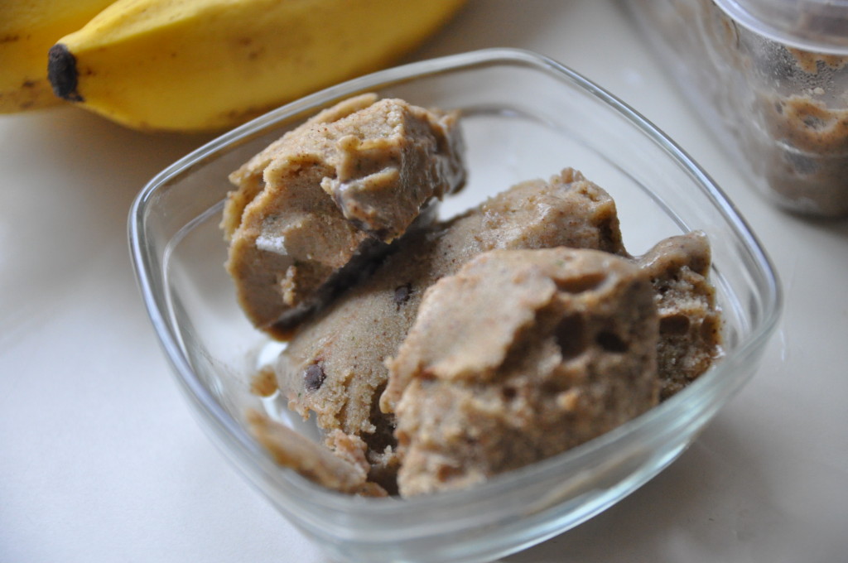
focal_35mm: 75
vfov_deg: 18.1
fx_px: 1764
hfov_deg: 27.0
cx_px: 424
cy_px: 282
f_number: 2.8
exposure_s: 1/13
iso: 1600
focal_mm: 50
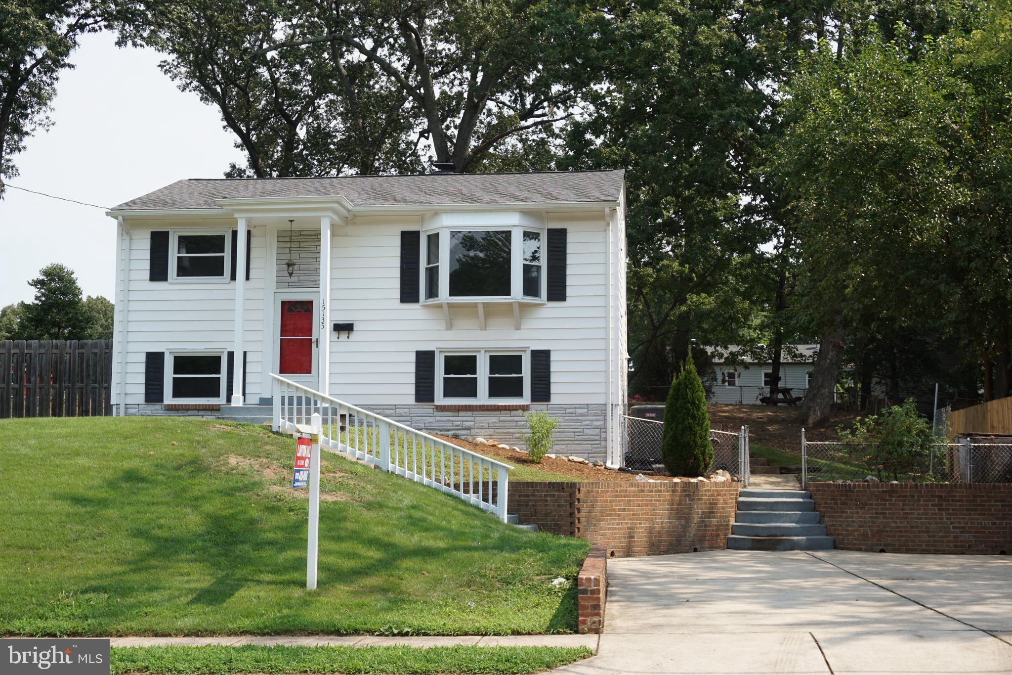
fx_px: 1307
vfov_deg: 28.9
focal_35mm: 46
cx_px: 506
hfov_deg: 42.3
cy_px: 338
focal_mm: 31
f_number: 8
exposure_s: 1/160
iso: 100
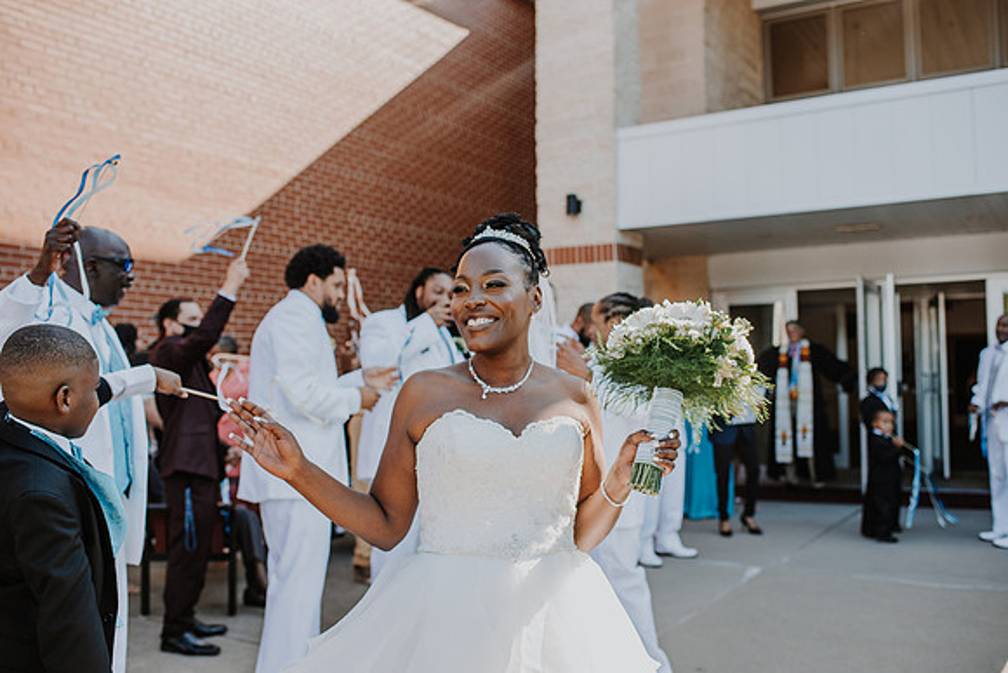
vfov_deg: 37.9
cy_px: 336
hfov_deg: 54.4
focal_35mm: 35
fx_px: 980
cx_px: 504
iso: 280
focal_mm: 35
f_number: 3.2
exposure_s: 1/1250
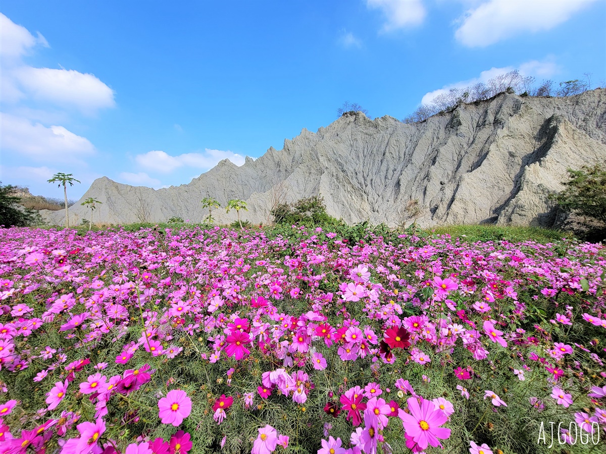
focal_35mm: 13
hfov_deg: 106.2
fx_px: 228
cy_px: 227
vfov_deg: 89.9
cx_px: 303
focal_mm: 2.2
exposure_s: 1/1228
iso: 50
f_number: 2.2
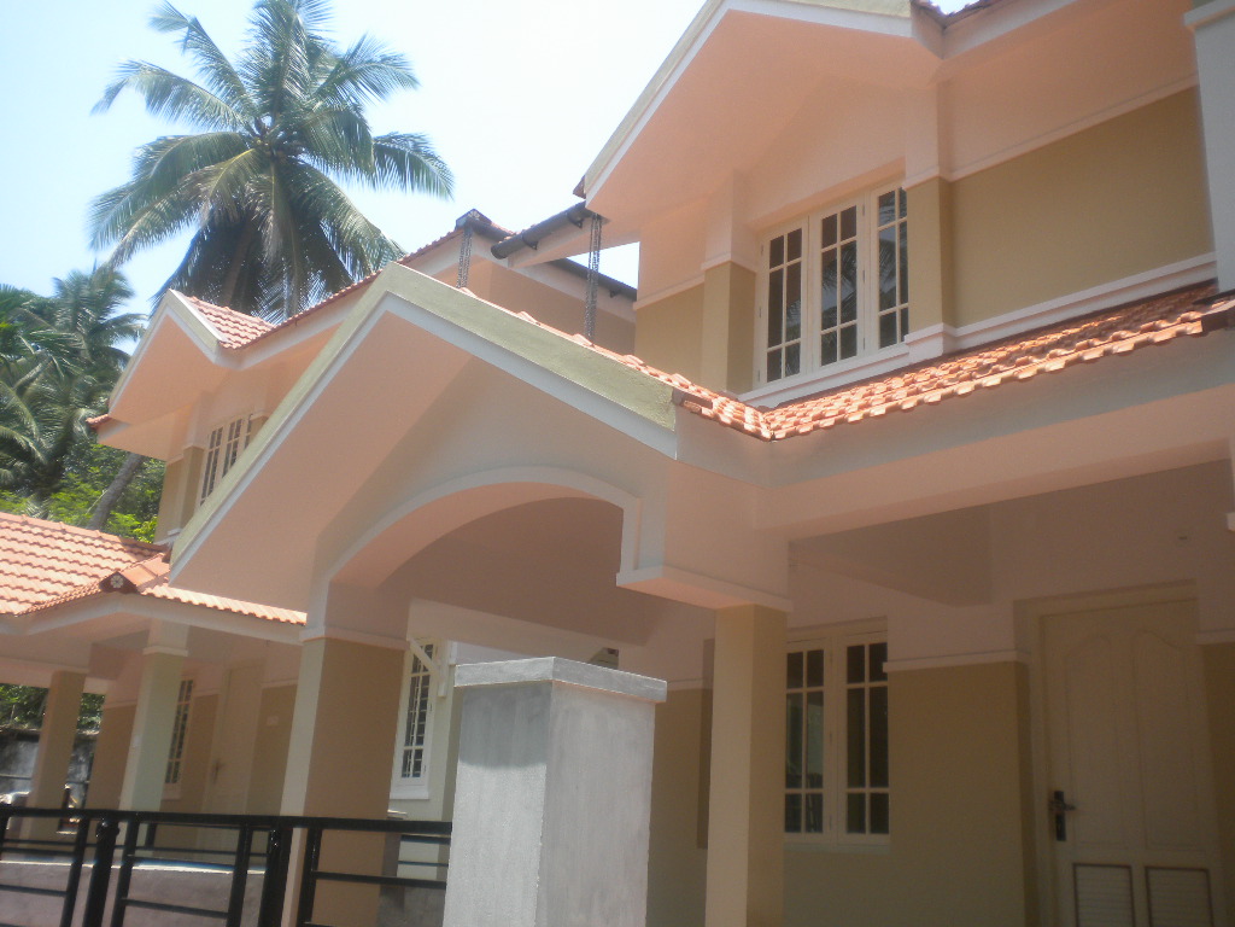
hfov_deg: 52.6
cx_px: 618
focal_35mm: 35
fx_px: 1249
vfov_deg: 40.7
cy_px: 464
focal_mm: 6.3
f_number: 4.6
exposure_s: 1/384
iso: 113
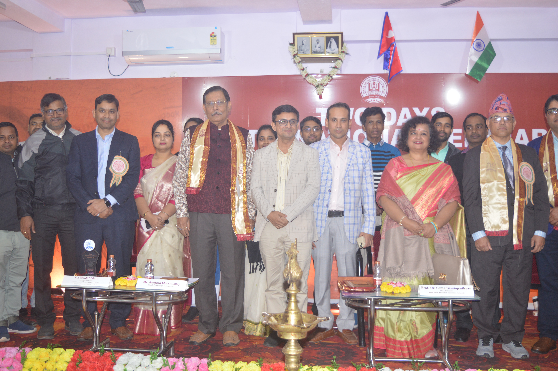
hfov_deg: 51.3
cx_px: 279
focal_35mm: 38
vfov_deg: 35.4
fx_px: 581
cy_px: 186
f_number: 4
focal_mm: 25
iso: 400
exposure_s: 1/125
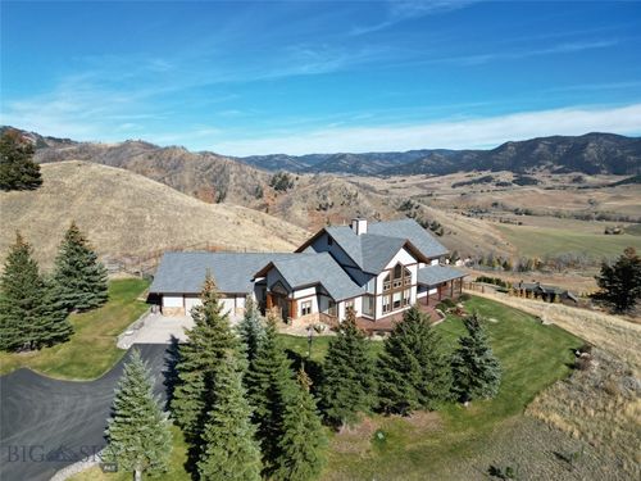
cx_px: 320
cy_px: 240
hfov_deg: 71.6
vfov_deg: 56.8
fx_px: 444
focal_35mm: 24
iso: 120
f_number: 1.7
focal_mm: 6.72
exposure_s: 1/3000
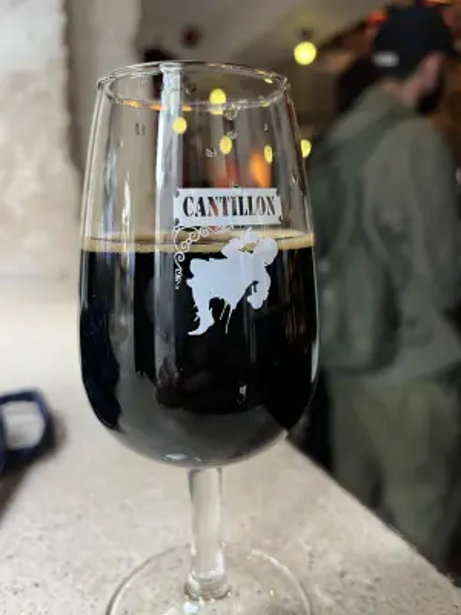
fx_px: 462
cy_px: 308
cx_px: 230
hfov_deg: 53.1
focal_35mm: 26
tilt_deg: -11.8
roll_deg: +0.6
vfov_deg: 67.3
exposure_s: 1/60
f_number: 1.6
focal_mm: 5.1
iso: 200
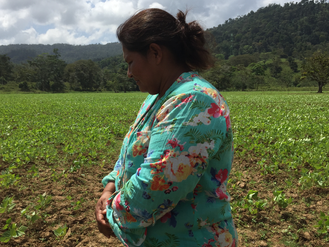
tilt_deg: -5.4
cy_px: 116
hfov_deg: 52.5
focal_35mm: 35
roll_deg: -1.3
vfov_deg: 40.7
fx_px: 333
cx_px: 149
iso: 32
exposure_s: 1/3049
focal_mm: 4.15
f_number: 2.2
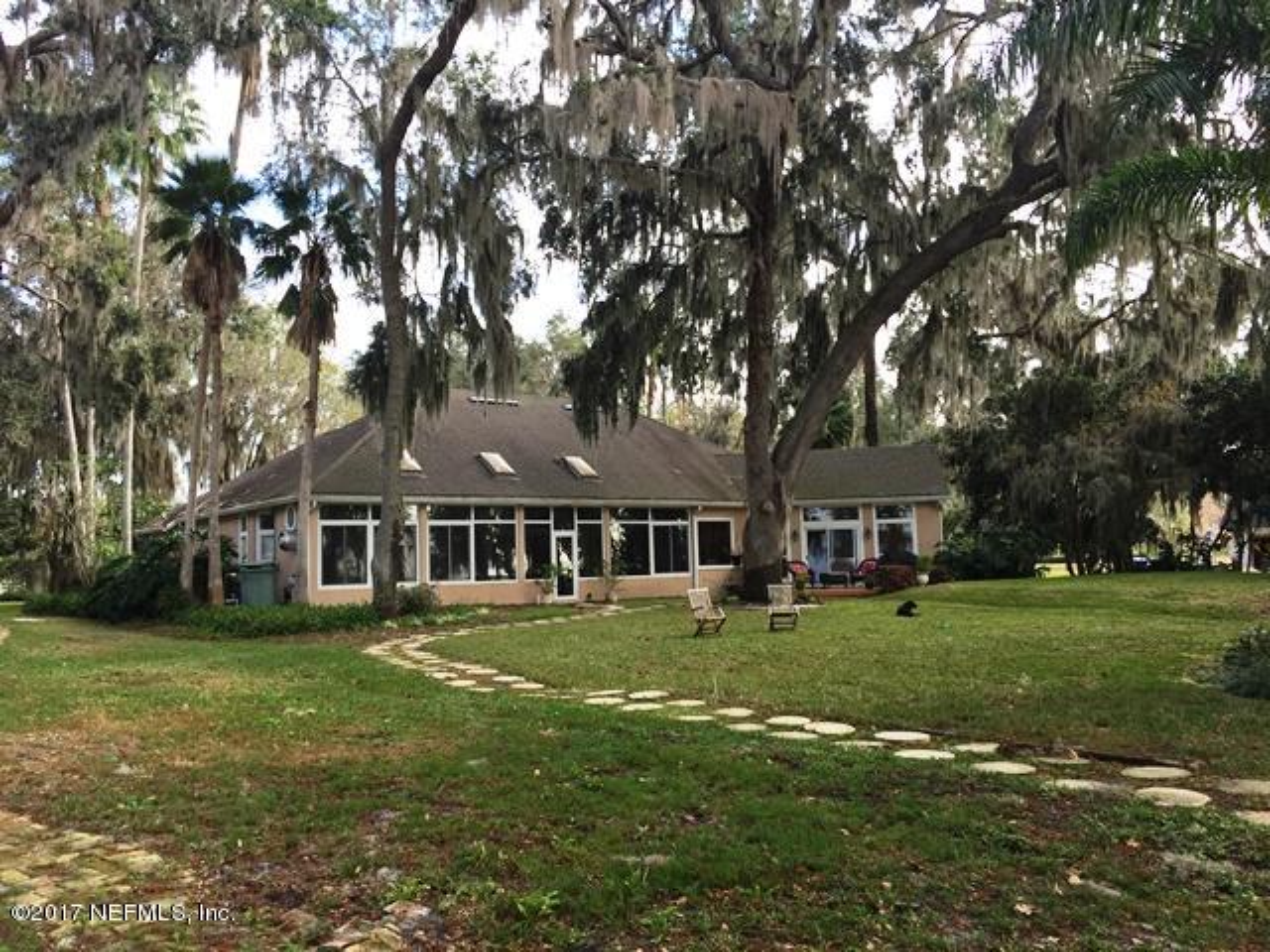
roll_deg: +1.0
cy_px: 476
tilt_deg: +4.0
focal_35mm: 29
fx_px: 1064
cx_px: 635
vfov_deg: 48.2
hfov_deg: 61.7
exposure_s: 1/356
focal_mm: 4.15
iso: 32
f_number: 2.2
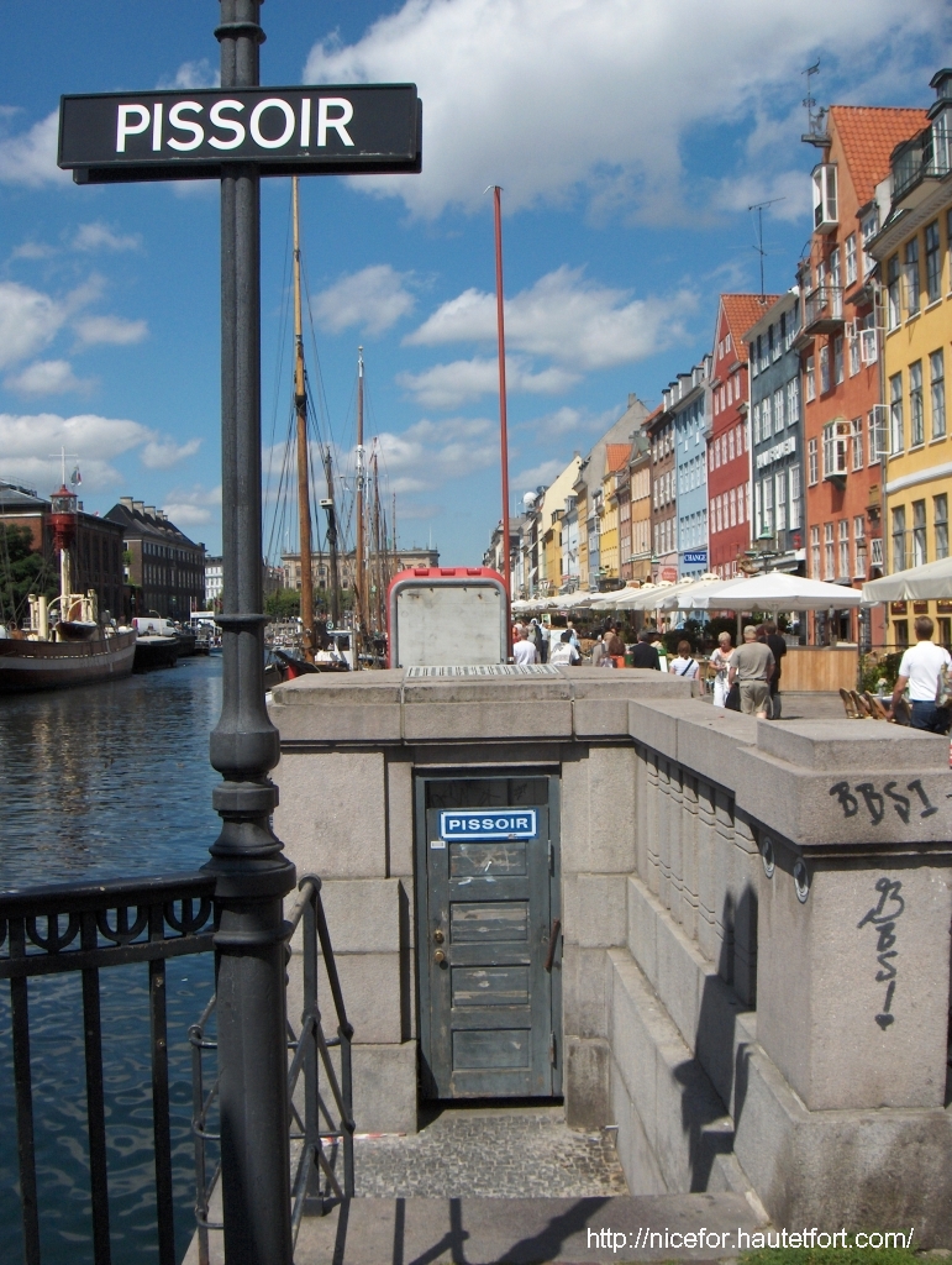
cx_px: 476
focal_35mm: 39
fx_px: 1427
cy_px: 632
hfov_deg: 36.9
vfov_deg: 47.8
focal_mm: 8
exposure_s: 1/1250
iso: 100
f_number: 4.8
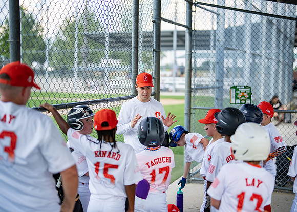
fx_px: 447
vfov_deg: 26.7
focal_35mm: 53
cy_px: 105
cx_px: 150
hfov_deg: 36.8
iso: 100
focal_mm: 50
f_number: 1.2
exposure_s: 1/1600
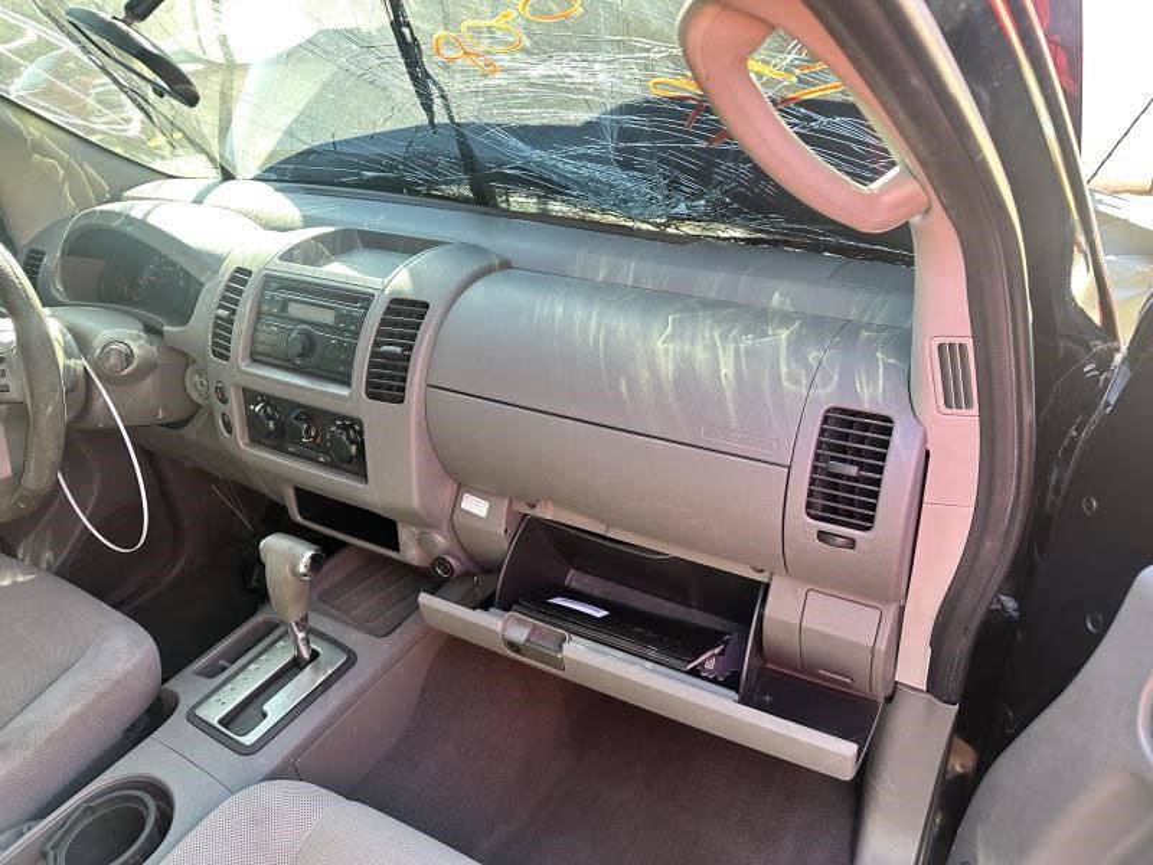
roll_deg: +9.0
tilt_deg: -29.1
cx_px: 576
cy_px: 432
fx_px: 799
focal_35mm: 24
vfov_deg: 56.8
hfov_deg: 71.6
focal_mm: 6.86
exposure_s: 1/121
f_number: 1.78
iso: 200
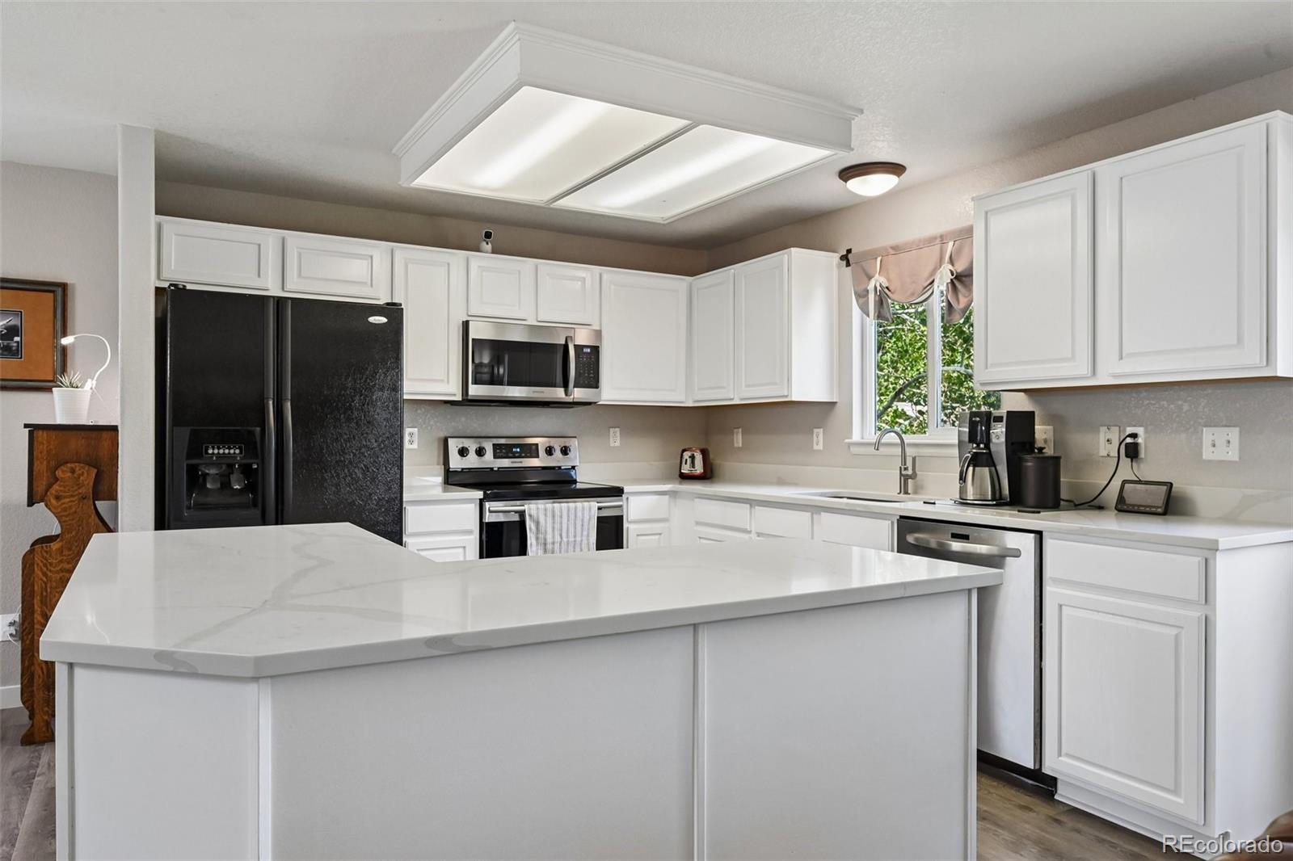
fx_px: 826
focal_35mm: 23
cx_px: 646
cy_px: 430
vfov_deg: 55.1
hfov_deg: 76.1
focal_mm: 23
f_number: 10
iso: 400
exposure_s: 1/25
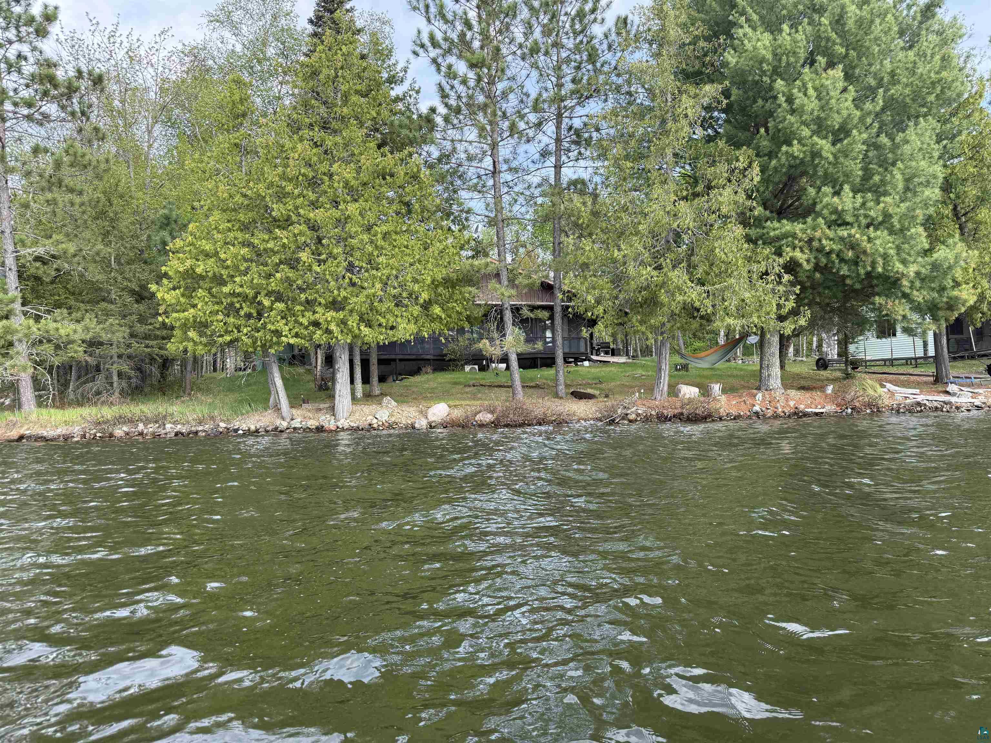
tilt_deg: +0.5
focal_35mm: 24
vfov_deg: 56.8
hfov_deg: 71.6
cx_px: 496
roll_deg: +0.9
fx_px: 687
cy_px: 372
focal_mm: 6.76
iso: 100
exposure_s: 1/1106
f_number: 1.78
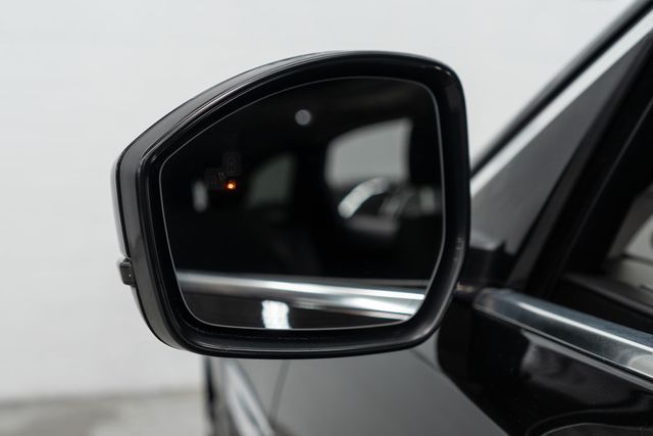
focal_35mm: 42
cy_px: 218
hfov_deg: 46.4
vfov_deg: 31.9
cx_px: 326
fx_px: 762
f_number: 3.2
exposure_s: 1/40
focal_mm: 28
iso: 200
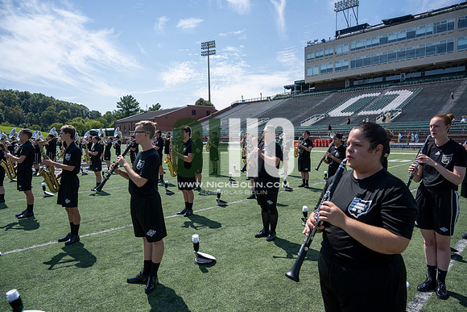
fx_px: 311
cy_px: 156
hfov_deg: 73.7
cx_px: 234
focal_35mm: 24
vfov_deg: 53.2
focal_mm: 24
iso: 200
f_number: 5
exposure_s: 1/1600
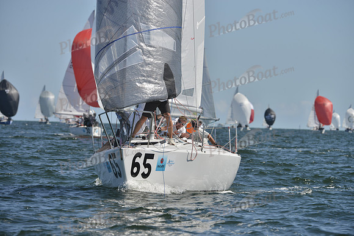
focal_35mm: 250
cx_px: 177
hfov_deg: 8.2
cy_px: 118
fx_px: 2459
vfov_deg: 5.5
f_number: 8
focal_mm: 250
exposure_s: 1/1000
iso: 200
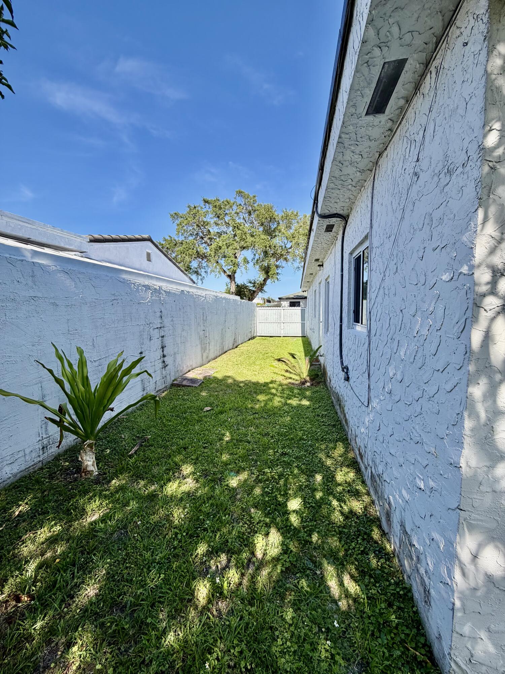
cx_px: 252
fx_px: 272
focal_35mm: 14
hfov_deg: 85.7
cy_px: 337
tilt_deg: -7.2
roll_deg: -0.5
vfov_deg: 102.1
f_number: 2.2
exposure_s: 1/585
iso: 40
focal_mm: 2.22
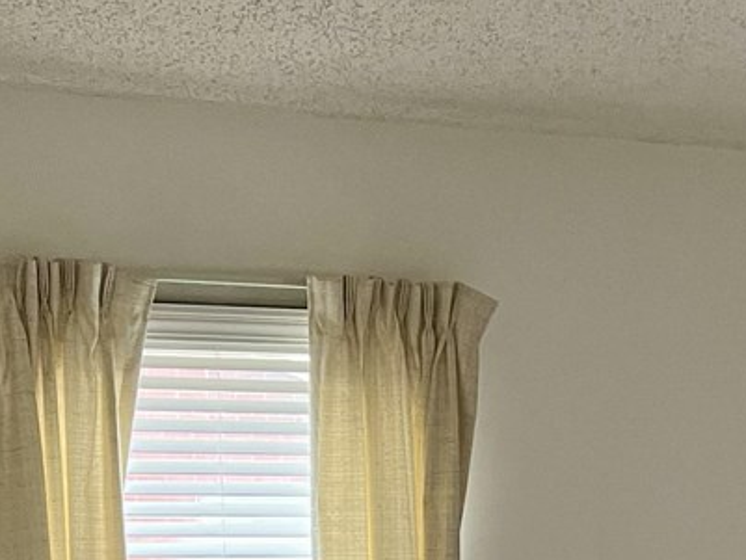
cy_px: 860
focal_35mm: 83
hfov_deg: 23.1
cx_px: 623
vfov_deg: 16.2
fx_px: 1789
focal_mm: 5.1
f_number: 1.6
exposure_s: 1/60
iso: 320
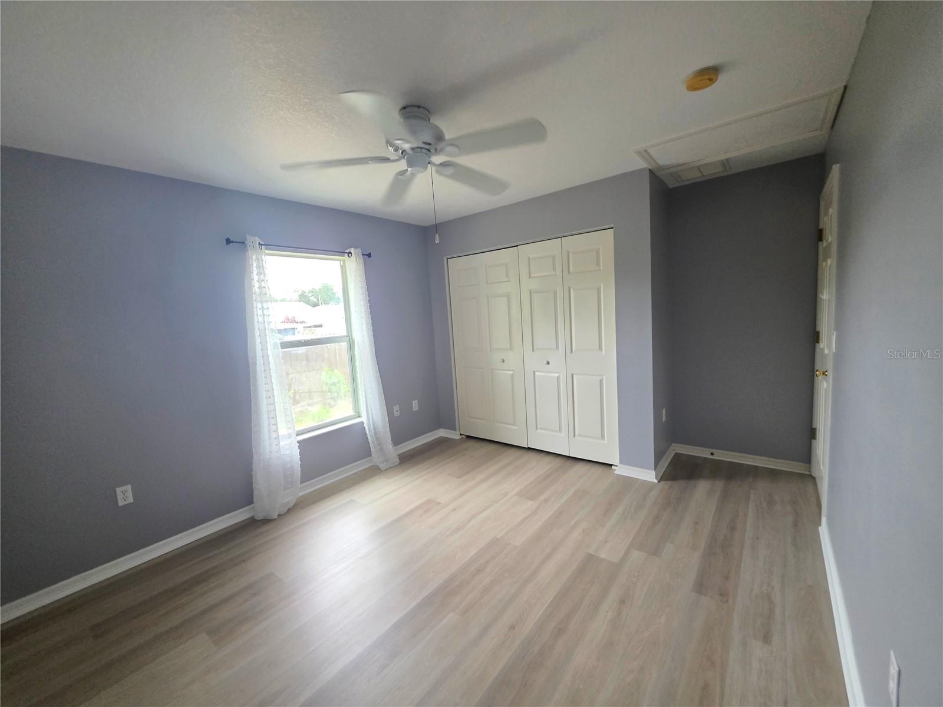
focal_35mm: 13
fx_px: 354
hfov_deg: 106.2
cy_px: 354
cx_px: 472
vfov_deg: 89.9
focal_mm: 2.2
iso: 320
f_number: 1.9
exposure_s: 1/100
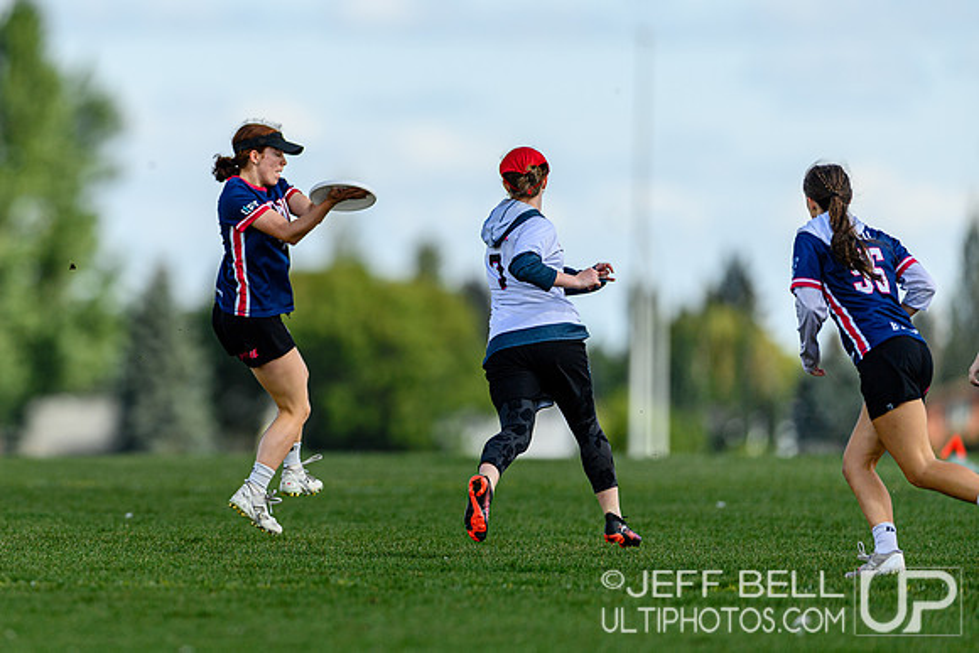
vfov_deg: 2.3
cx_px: 238
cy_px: 326
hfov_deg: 3.4
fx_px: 16472
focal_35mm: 606
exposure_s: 1/2000
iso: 125
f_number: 3.2
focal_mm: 400
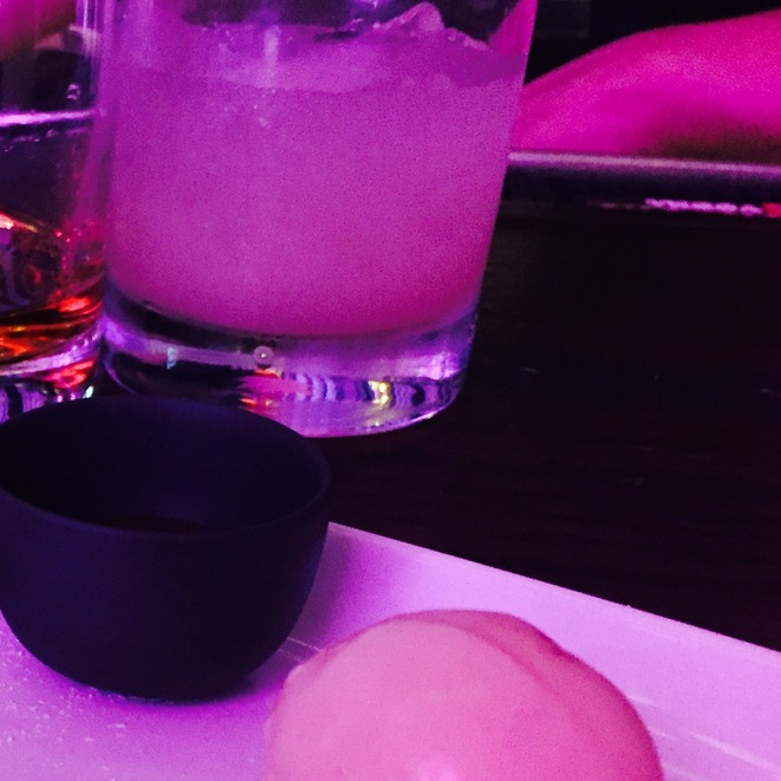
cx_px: -161
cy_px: 499
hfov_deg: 25.0
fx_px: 1583
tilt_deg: -27.1
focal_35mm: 62
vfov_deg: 27.6
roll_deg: -0.9
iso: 500
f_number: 2.2
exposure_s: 1/15
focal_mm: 4.15
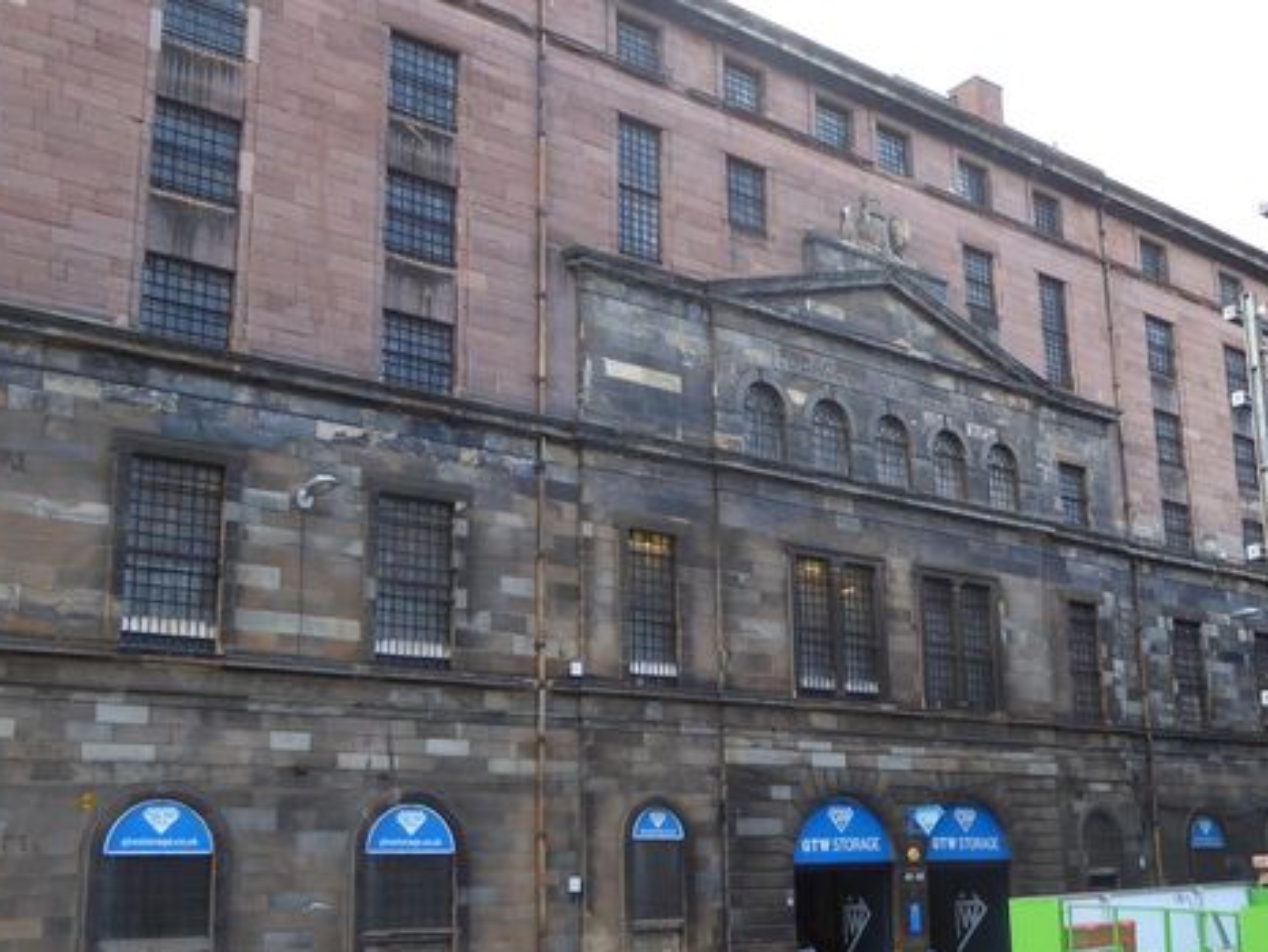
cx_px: 794
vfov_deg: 33.5
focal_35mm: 43
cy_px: 556
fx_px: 1576
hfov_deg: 43.5
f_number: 3.3
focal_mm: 4.3
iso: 100
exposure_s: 1/60
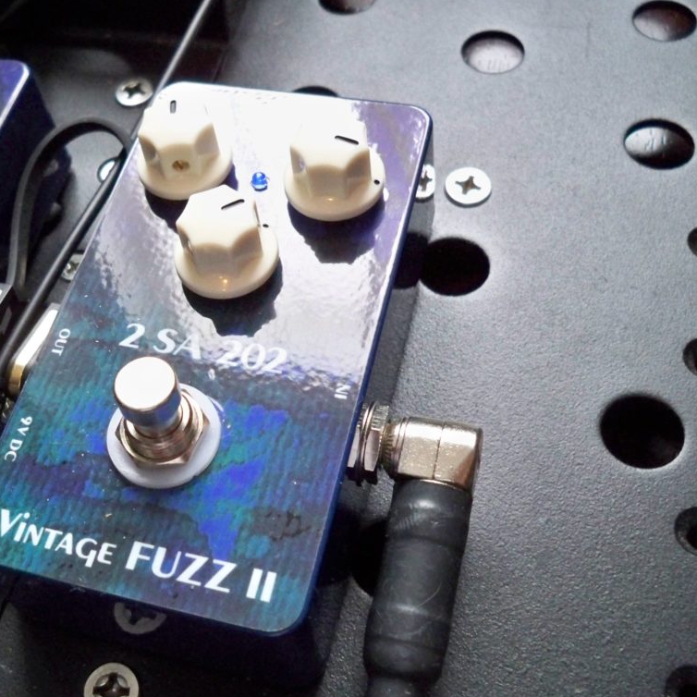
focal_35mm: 42
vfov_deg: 40.0
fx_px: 957
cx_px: 256
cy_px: 351
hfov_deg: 39.7
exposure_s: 1/60
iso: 640
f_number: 3.1
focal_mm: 6.3
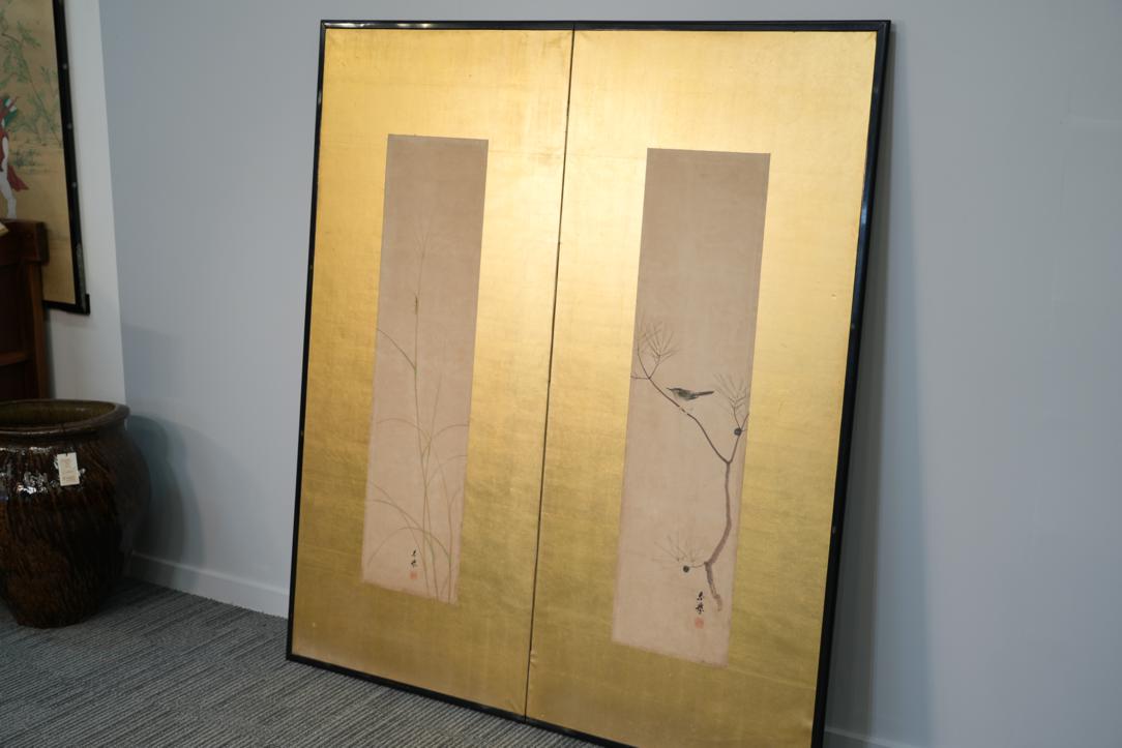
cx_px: 561
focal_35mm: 45
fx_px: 1403
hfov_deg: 43.6
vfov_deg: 29.9
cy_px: 374
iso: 250
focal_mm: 45
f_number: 4
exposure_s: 1/50
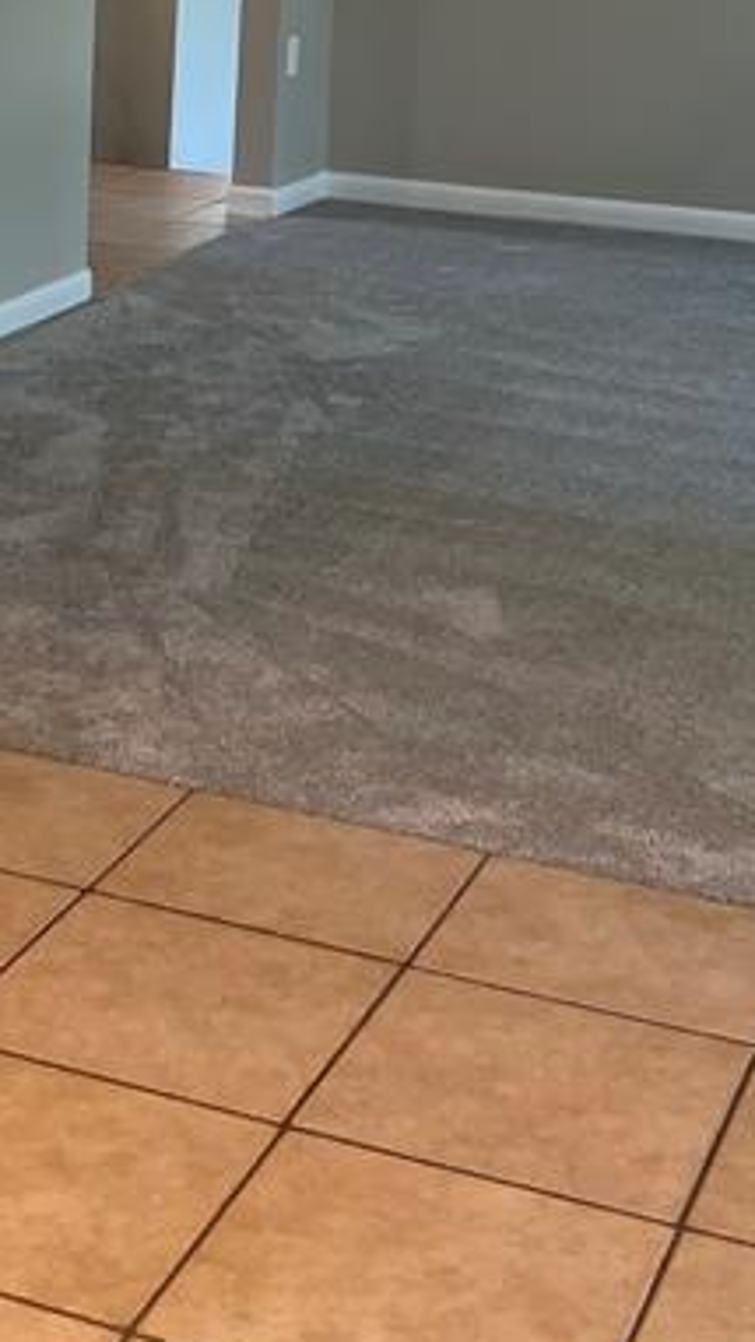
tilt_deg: -12.9
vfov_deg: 27.5
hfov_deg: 15.7
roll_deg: -1.8
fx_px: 2704
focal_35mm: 76
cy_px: 323
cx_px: 109
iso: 64
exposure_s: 1/60
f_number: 1.6
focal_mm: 5.1
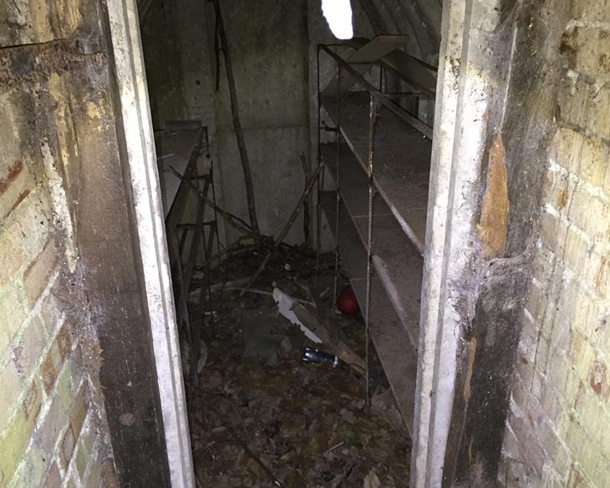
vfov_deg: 47.1
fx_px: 560
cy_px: 248
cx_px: 294
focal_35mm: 31
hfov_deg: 57.2
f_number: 2.2
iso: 250
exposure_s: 1/17
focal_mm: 4.15
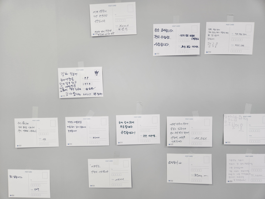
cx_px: 132
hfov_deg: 73.9
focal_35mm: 23
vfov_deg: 58.9
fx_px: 176
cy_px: 100
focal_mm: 5.4
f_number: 1.8
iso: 40
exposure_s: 1/120
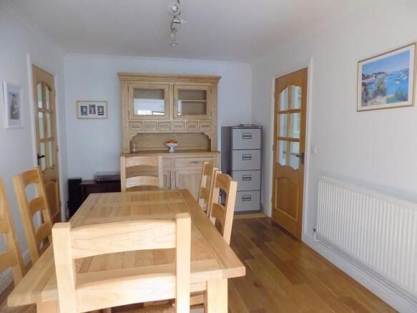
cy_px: 156
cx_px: 208
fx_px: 277
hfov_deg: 73.9
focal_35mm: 23
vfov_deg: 58.9
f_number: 3.1
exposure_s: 1/30
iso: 250
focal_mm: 4
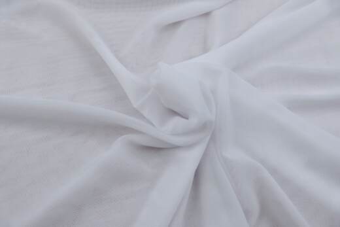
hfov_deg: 71.5
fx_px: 236
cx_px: 170
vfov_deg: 51.3
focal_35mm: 25
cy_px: 114
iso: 125
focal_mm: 9.12
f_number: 8
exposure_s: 1/100
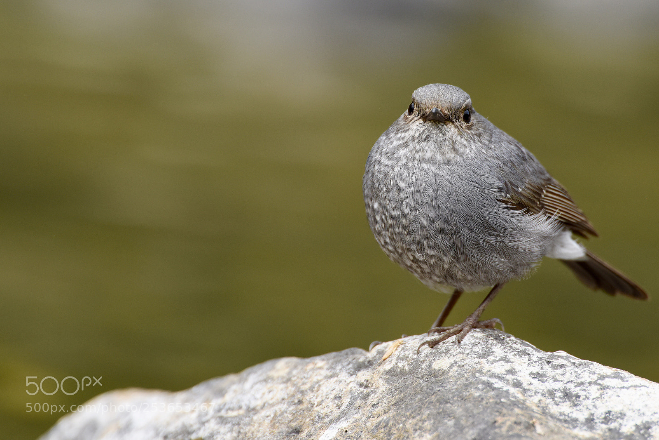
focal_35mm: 850
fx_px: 15560
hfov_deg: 2.4
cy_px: 220
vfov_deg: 1.6
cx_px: 330
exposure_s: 1/640
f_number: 5.6
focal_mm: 850
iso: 640
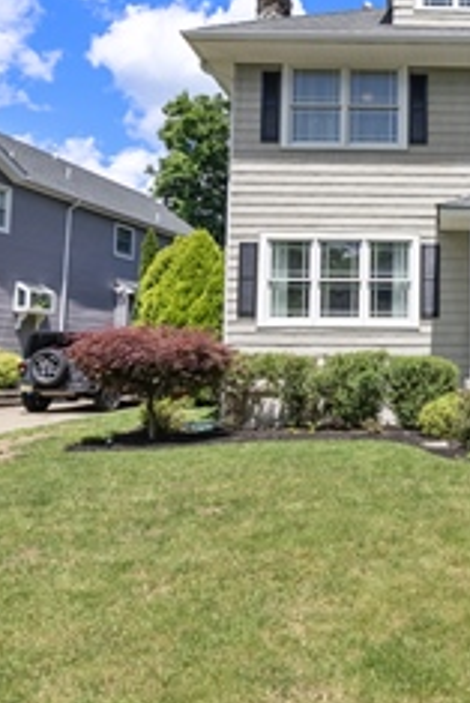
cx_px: 470
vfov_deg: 55.6
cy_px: 311
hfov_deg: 35.3
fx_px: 665
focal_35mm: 34
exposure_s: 1/100
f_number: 8
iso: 200
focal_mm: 16
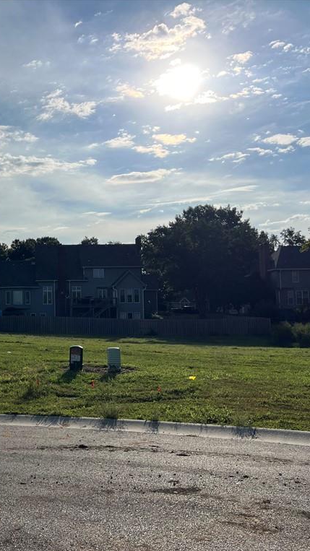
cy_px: 276
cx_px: 13
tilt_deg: +5.4
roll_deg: +0.5
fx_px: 555
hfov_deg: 29.5
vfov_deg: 52.8
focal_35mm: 38
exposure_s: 1/16393
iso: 40
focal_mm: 5.7
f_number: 1.5
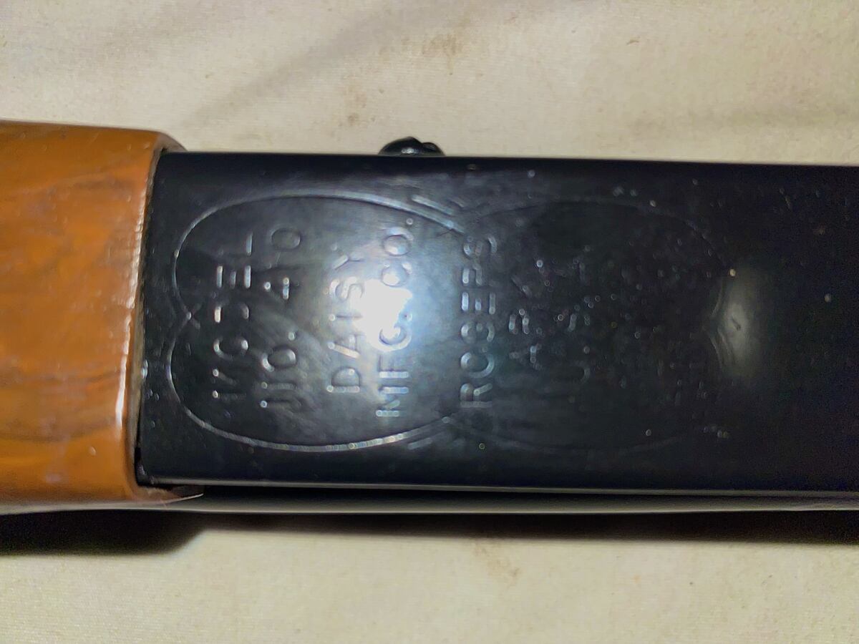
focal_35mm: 25
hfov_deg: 69.4
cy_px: 322
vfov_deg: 54.9
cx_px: 430
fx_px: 620
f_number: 1.8
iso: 32
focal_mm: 4.25
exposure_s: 1/1572
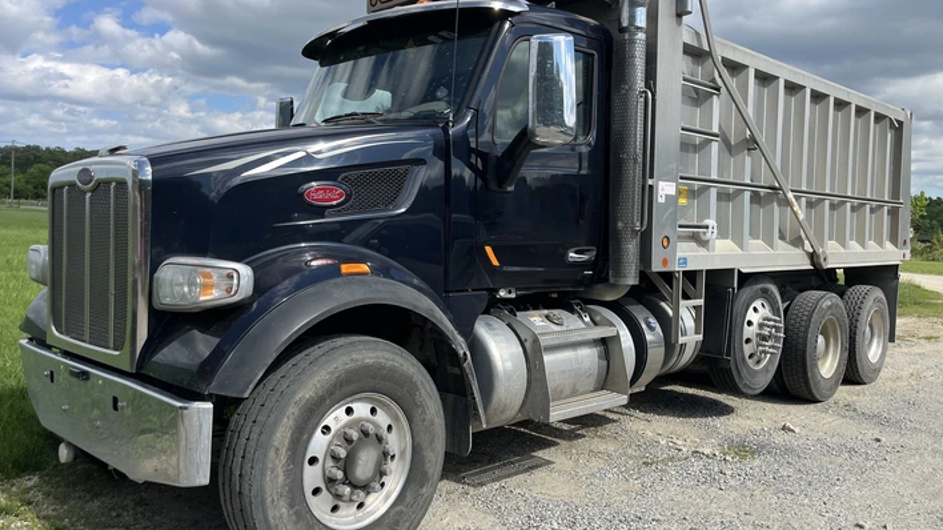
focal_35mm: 30
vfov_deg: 38.9
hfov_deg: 64.3
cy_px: 263
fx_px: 750
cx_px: 495
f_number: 1.6
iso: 50
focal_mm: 5.1
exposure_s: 1/2755
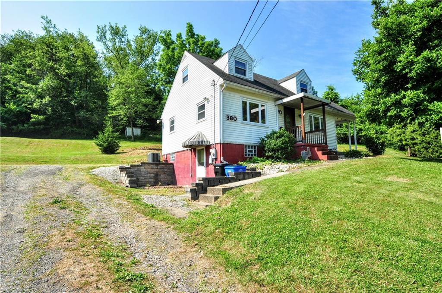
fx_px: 211
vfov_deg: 69.5
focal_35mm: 17
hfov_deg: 92.5
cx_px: 221
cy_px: 146
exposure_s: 1/320
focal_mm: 11.5
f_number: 8
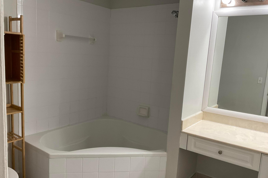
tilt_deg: -7.9
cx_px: 133
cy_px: 89
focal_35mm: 31
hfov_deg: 60.3
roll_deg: -2.5
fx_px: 231
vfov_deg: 42.3
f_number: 1.8
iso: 64
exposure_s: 1/60
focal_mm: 3
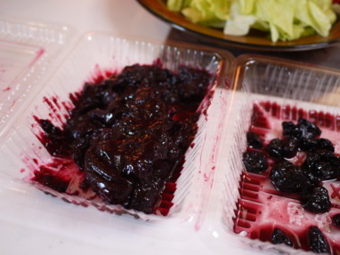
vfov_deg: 43.0
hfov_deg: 55.2
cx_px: 188
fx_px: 324
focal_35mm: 33
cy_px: 120
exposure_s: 1/60
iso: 200
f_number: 2.5
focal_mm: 14
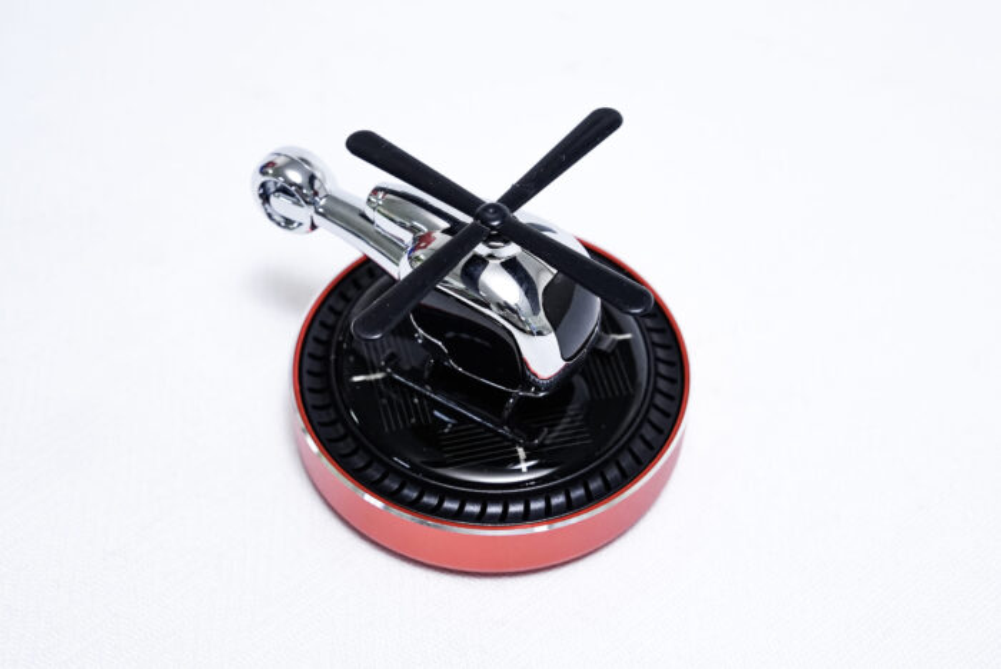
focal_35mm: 70
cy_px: 334
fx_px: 1948
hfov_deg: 28.8
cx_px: 500
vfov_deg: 19.5
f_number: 9
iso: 3200
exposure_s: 1/250
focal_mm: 70
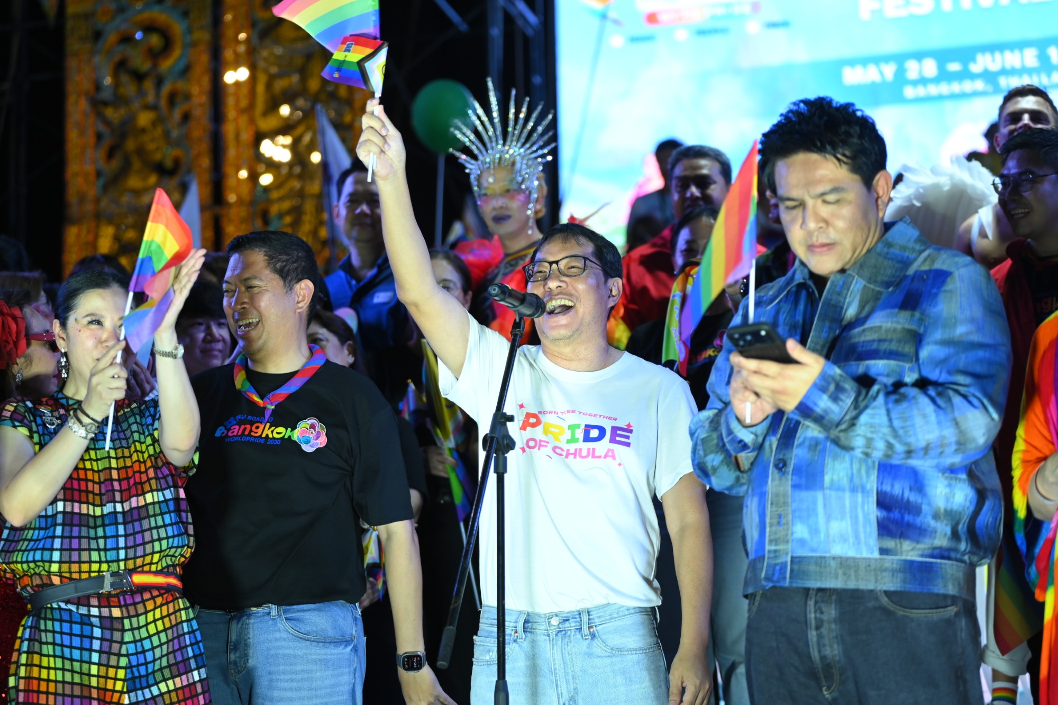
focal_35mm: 85
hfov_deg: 23.9
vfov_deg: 16.1
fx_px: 2497
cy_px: 352
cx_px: 529
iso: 800
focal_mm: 85
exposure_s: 1/640
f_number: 2.8
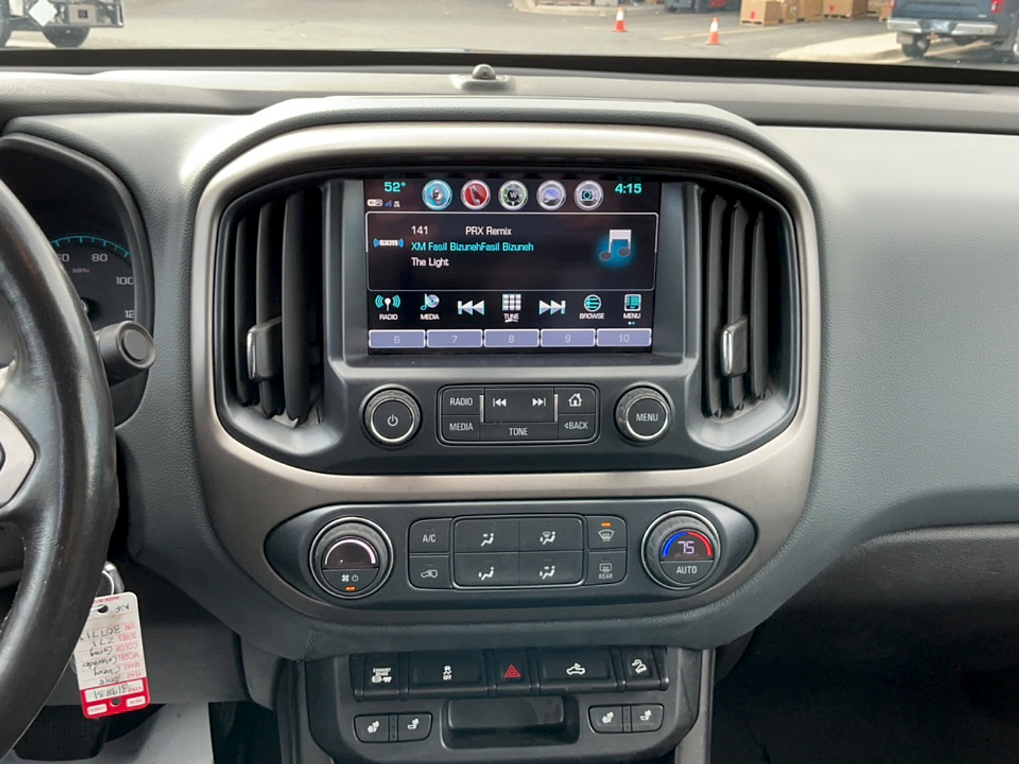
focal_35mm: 30
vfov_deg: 46.8
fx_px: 883
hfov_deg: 60.0
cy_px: 382
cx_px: 510
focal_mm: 3
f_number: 1.8
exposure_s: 1/60
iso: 32
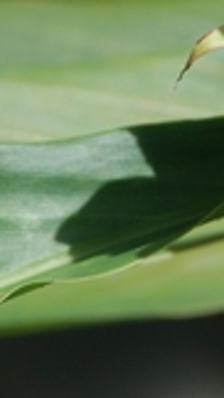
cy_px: -138
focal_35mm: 762
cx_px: 394
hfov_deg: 1.6
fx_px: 8059
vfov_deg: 2.8
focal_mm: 105
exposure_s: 1/350
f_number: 5.6
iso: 200
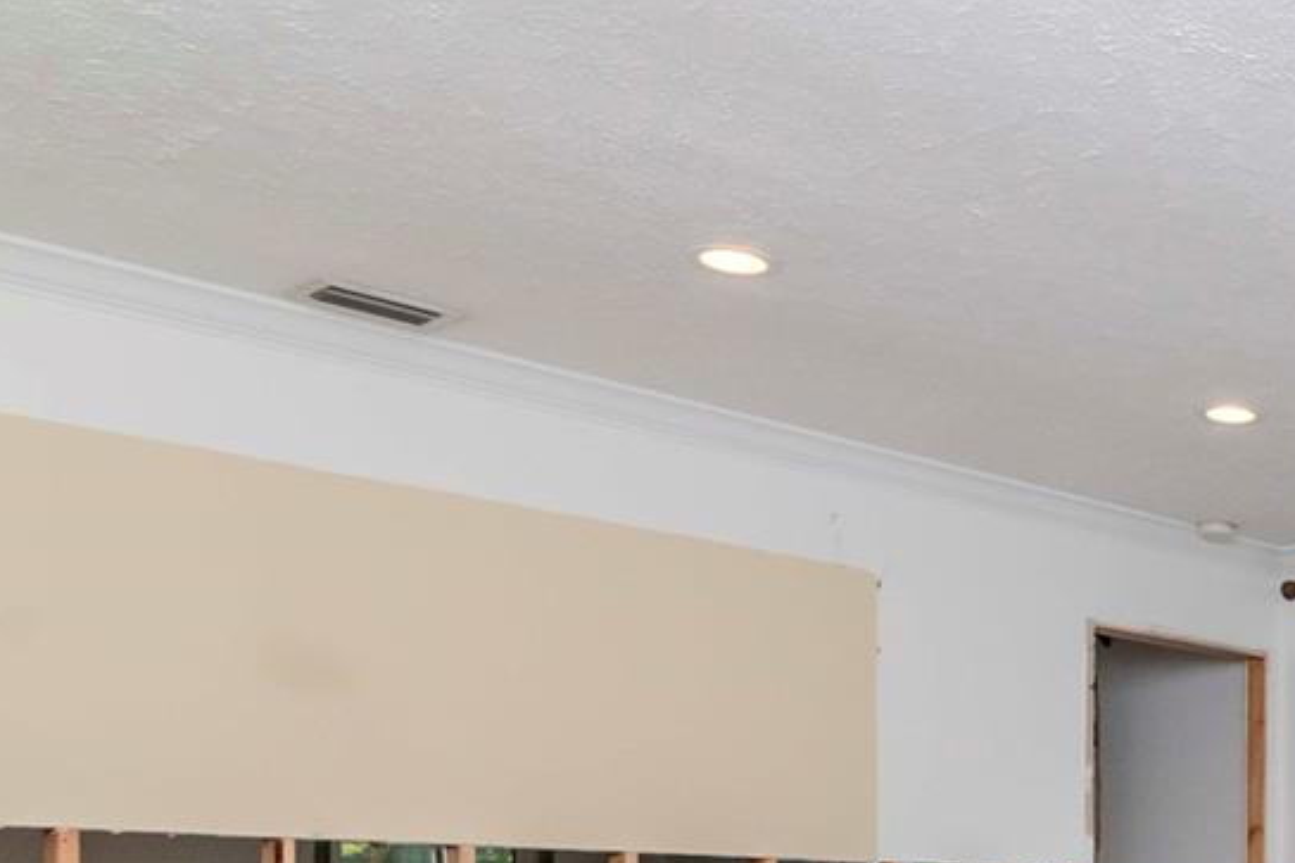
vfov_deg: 25.2
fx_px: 1743
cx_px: 1587
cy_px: 1018
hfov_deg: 32.8
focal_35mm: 48
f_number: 11
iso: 1000
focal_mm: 11
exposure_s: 1/200
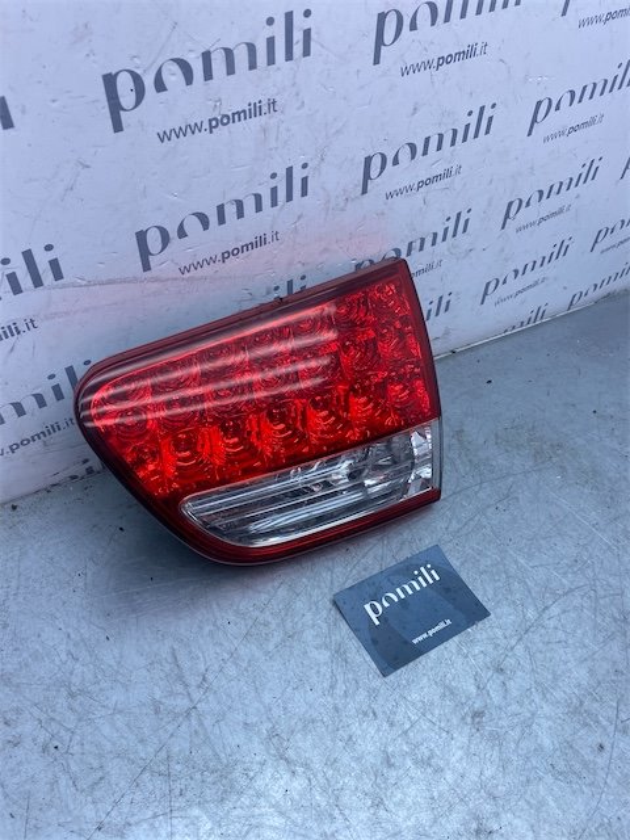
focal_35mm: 26
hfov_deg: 53.1
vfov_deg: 67.3
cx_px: 315
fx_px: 631
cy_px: 420
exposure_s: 1/981
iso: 32
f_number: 1.8
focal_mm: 4.25
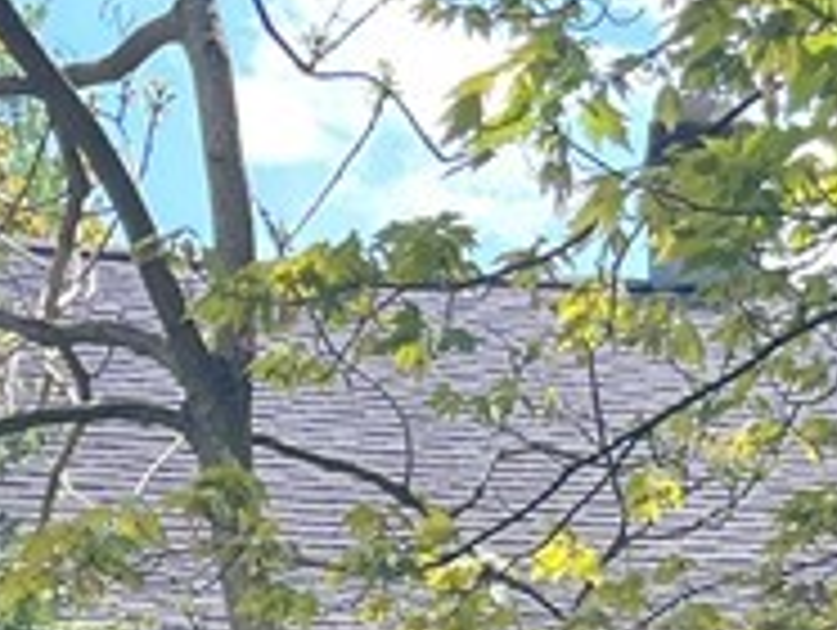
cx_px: 1179
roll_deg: -0.2
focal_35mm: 143
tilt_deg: -3.3
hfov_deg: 13.2
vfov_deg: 9.2
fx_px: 3462
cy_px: 1557
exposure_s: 1/598
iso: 50
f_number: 1.6
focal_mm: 5.1
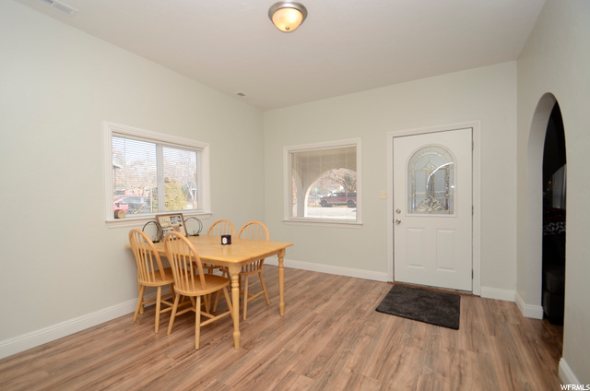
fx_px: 270
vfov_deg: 71.8
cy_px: 196
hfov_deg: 95.1
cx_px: 295
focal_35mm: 16
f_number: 3.5
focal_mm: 11
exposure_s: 1/250
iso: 100
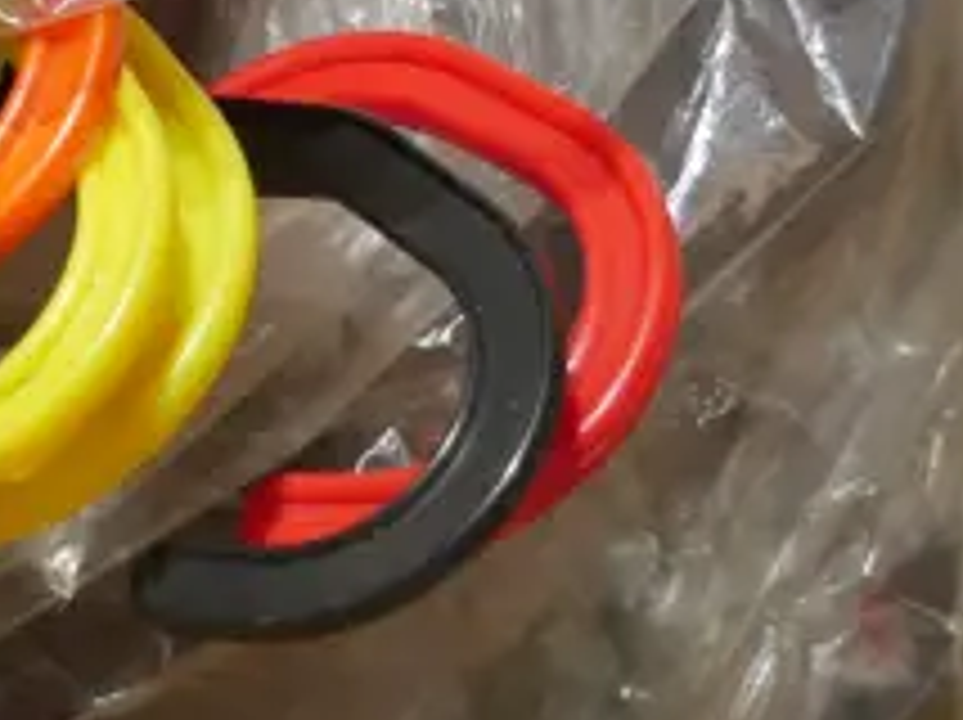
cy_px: -790
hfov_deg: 7.2
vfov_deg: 5.6
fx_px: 7197
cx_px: -1282
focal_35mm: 259
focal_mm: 27
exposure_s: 1/60
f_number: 5.3
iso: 1000
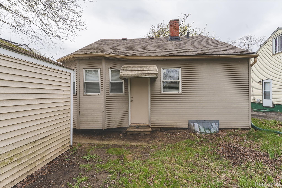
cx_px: 141
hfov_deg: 94.6
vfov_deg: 71.7
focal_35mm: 17
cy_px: 94
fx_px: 130
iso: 400
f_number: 11
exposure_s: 1/250
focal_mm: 16.6
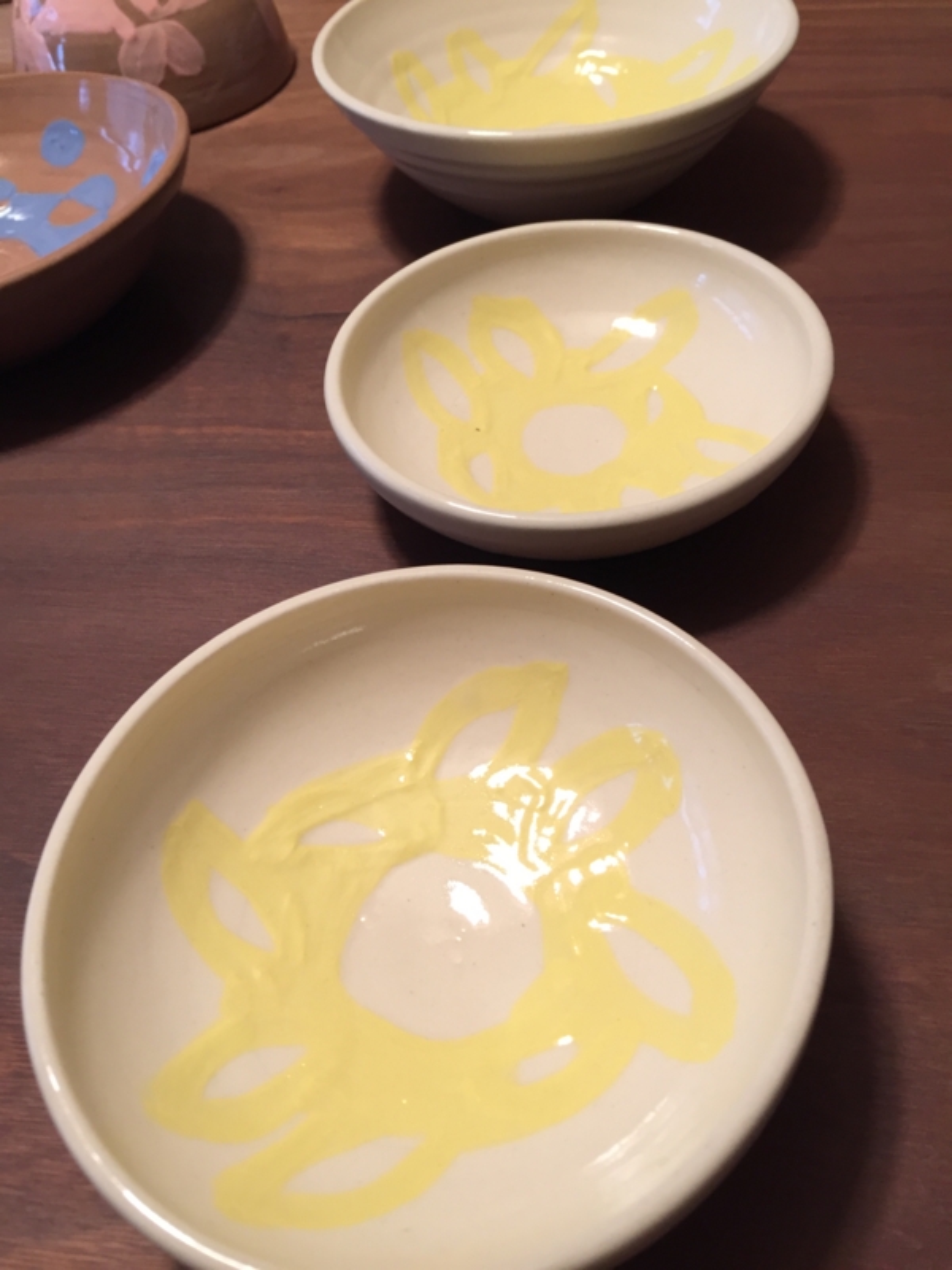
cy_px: 635
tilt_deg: -46.3
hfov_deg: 48.2
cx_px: 476
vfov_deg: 61.7
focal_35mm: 29
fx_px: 1063
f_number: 2.2
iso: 80
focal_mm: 4.15
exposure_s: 1/30
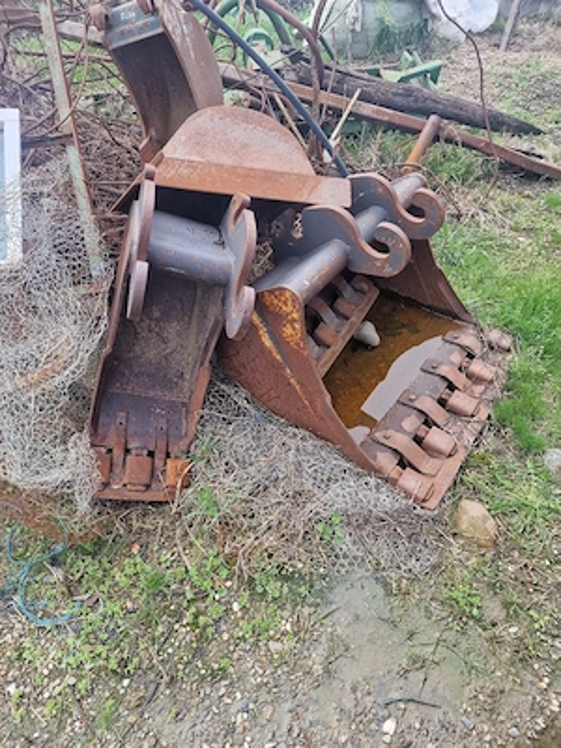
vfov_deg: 73.9
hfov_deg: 58.9
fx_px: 497
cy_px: 374
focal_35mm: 23
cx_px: 280
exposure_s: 1/217
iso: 50
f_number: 1.8
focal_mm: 6.4
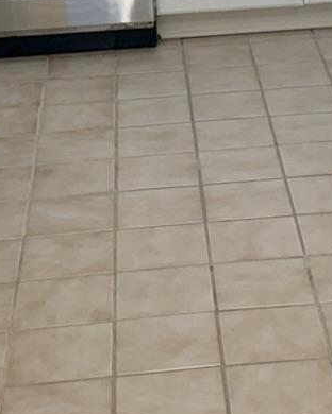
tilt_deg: -12.2
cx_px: 260
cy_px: -64
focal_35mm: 123
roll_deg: +4.2
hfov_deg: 12.5
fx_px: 1511
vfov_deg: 15.2
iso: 125
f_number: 1.78
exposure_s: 1/120
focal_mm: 6.76
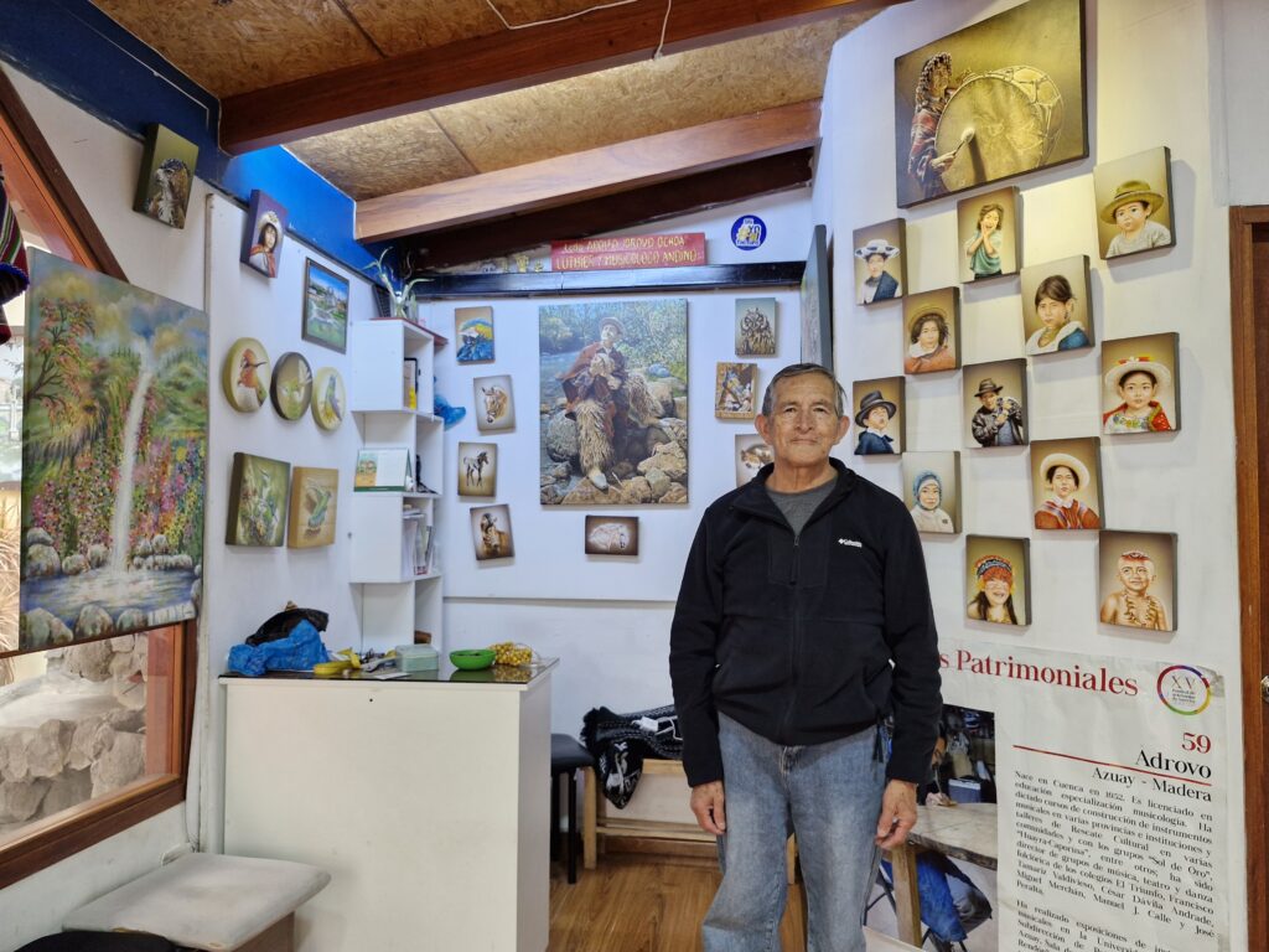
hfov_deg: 73.9
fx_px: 843
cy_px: 476
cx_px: 634
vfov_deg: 58.9
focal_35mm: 23
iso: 250
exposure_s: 1/120
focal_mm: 5.54
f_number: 1.8
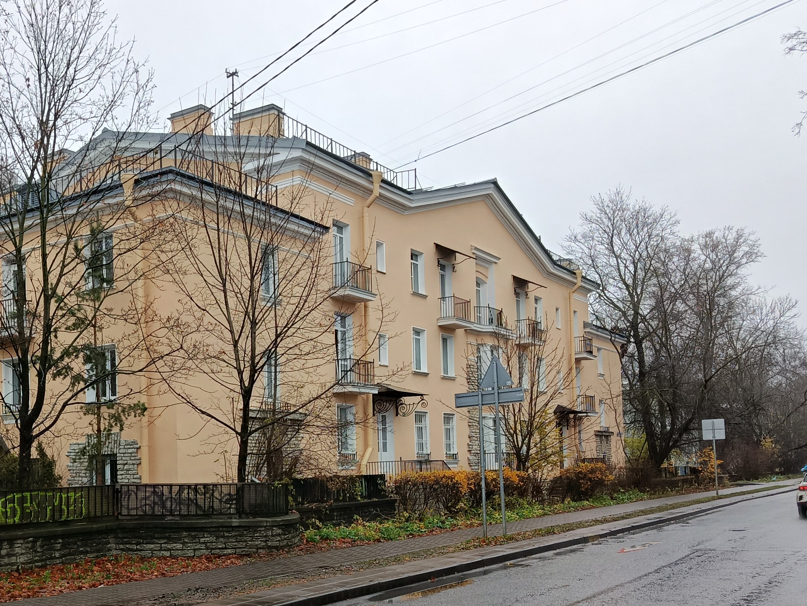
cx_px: 264
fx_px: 933
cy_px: 429
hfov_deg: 46.0
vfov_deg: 35.4
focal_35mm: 40
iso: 106
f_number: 1.7
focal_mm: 5.24
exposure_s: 1/100
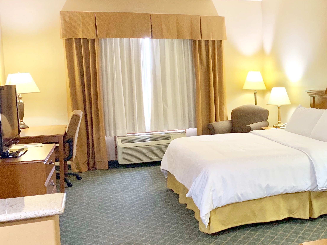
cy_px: 116
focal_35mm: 47
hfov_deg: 38.1
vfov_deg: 30.9
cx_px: 286
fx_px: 444
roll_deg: +1.2
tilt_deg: -4.6
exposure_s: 1/40
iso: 250
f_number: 1.8
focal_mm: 4.25
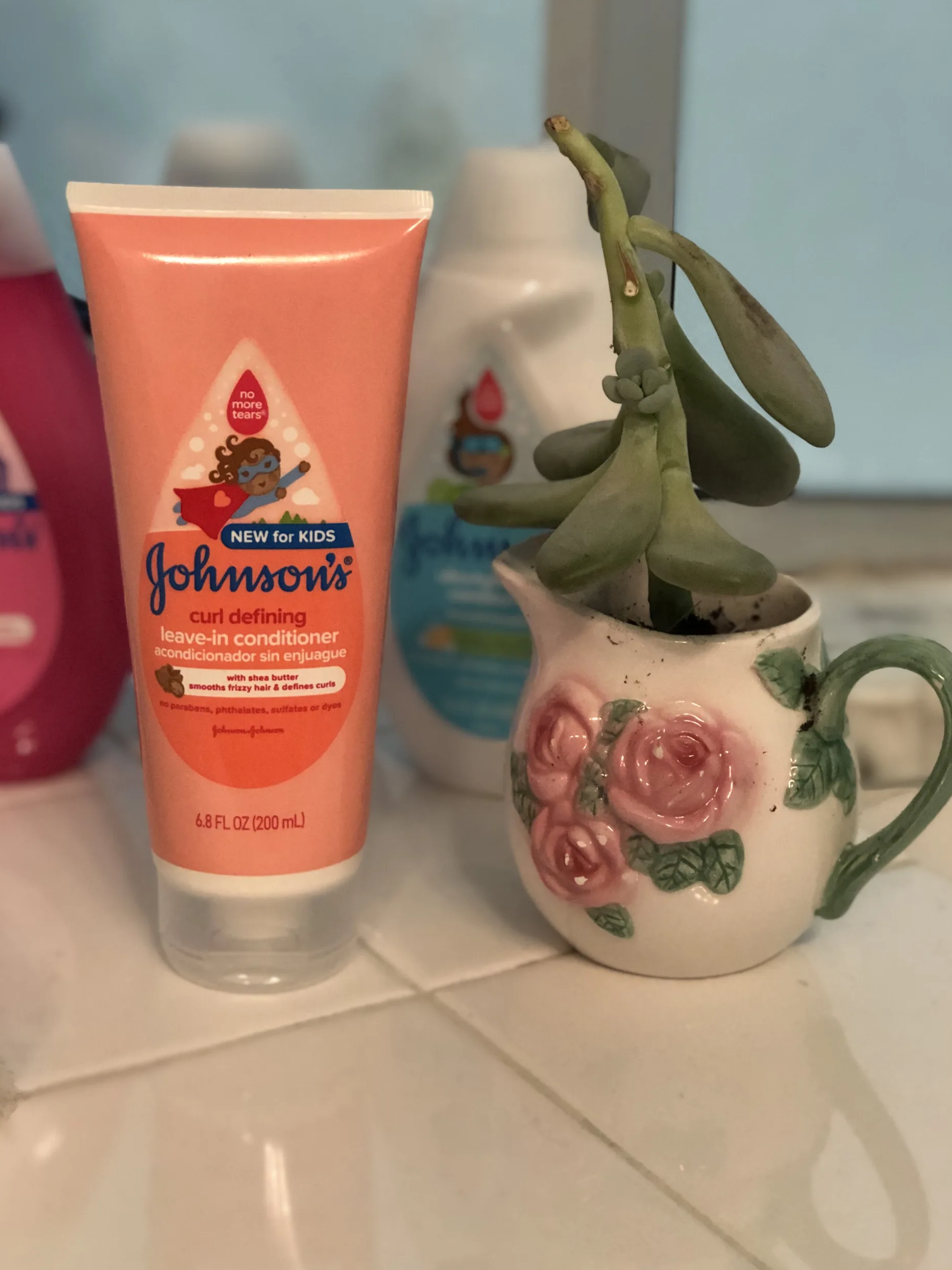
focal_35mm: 59
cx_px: 471
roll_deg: -1.4
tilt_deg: -18.0
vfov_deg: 32.7
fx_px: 2163
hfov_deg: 24.8
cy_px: 638
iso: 500
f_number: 2.8
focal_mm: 6.6
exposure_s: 1/30
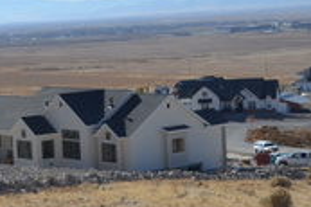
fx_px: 1053
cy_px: 45
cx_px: 99
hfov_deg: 16.8
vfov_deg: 11.2
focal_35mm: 122
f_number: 13
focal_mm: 22
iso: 400
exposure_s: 1/640
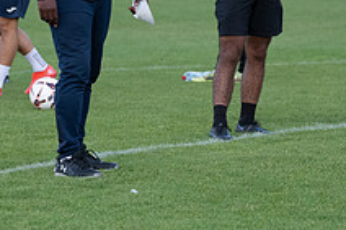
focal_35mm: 370
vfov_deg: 3.7
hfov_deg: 5.6
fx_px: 3553
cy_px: -34
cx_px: 11
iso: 1000
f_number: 3.2
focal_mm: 90
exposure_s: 1/640
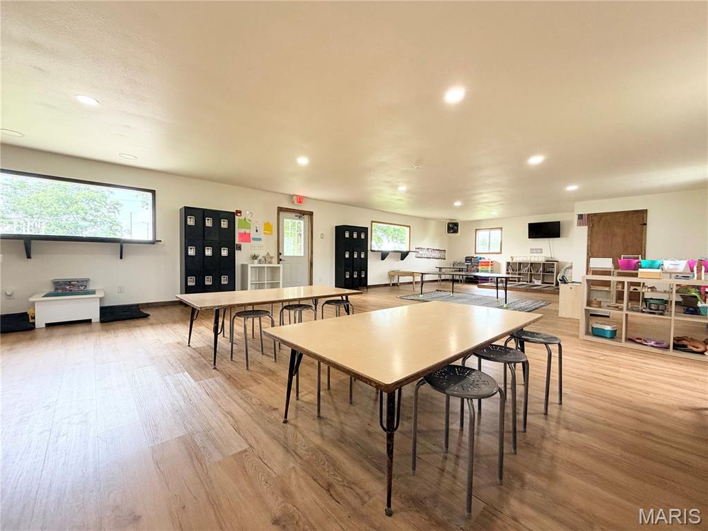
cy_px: 266
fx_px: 286
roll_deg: -0.6
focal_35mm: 14
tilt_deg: -2.2
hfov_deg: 102.1
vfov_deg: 85.7
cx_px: 354
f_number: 2.2
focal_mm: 2.22
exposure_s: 1/121
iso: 200
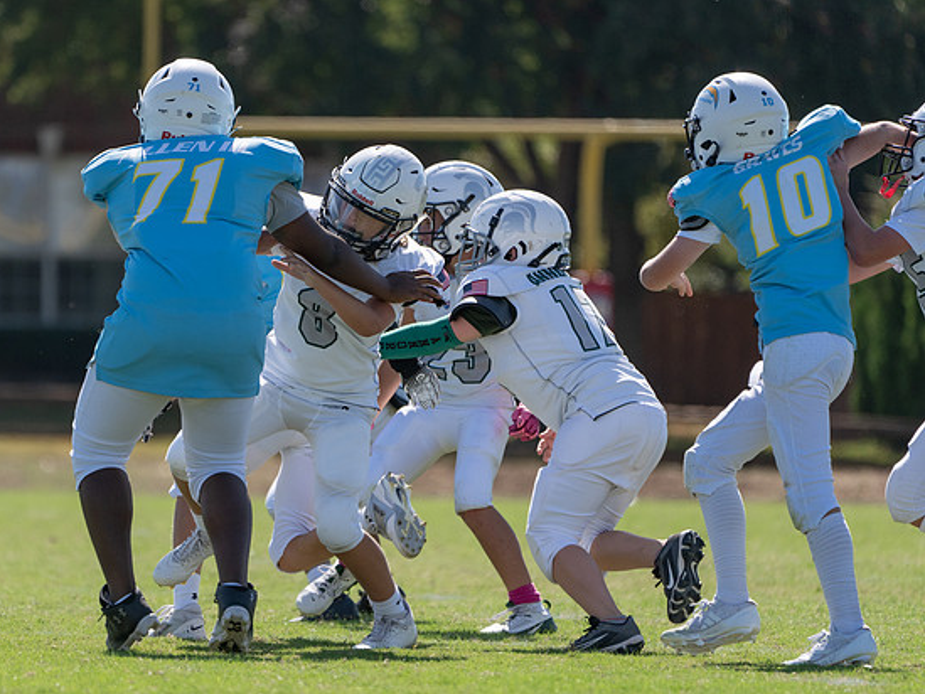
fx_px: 14540
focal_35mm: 544
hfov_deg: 3.6
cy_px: 383
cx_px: 291
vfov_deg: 2.7
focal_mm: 400
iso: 320
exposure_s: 1/1600
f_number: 5.6
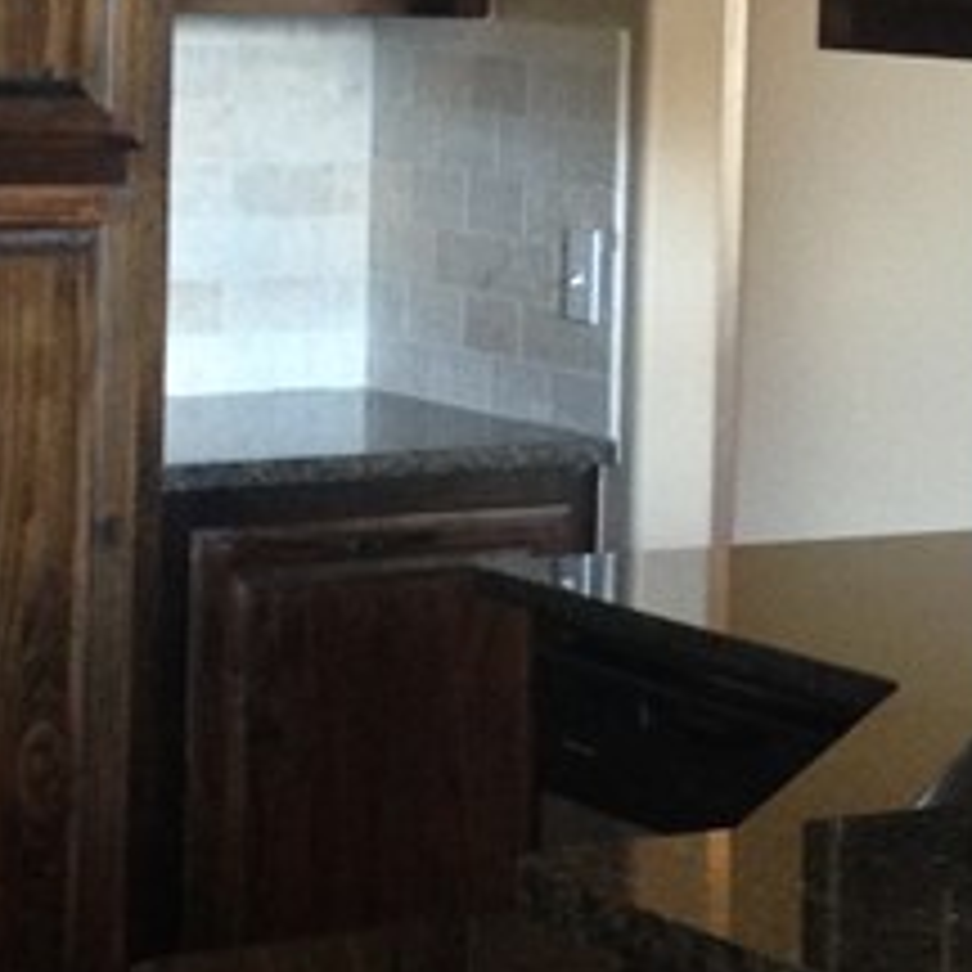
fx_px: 4384
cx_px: 1318
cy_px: 158
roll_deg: -1.7
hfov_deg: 12.2
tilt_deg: -4.4
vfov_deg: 12.6
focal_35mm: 138
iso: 200
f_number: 2.4
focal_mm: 4.12
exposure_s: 1/20
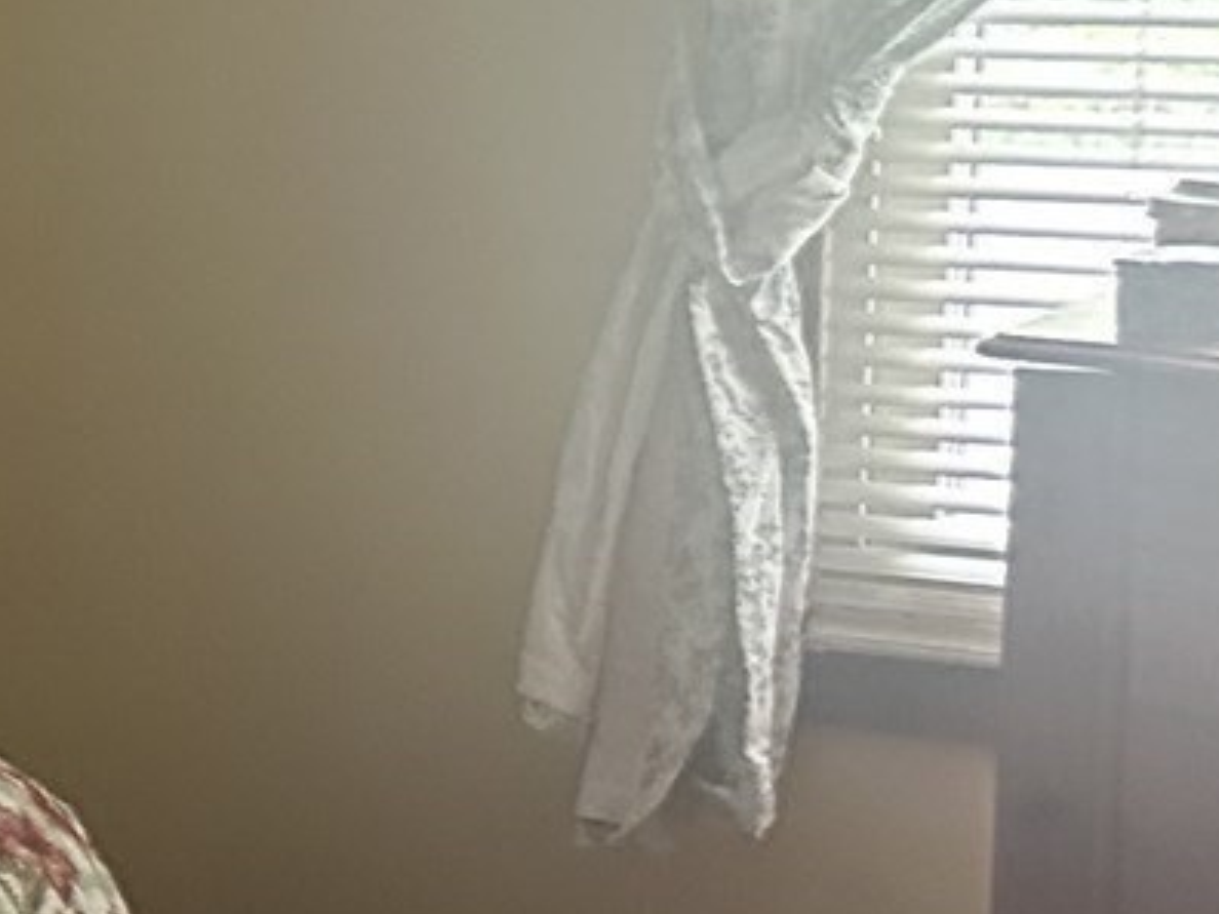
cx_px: -1591
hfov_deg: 12.7
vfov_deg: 11.9
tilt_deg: -8.6
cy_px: 311
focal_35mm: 124
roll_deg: +1.9
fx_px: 4367
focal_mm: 6.86
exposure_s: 1/40
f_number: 1.78
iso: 800
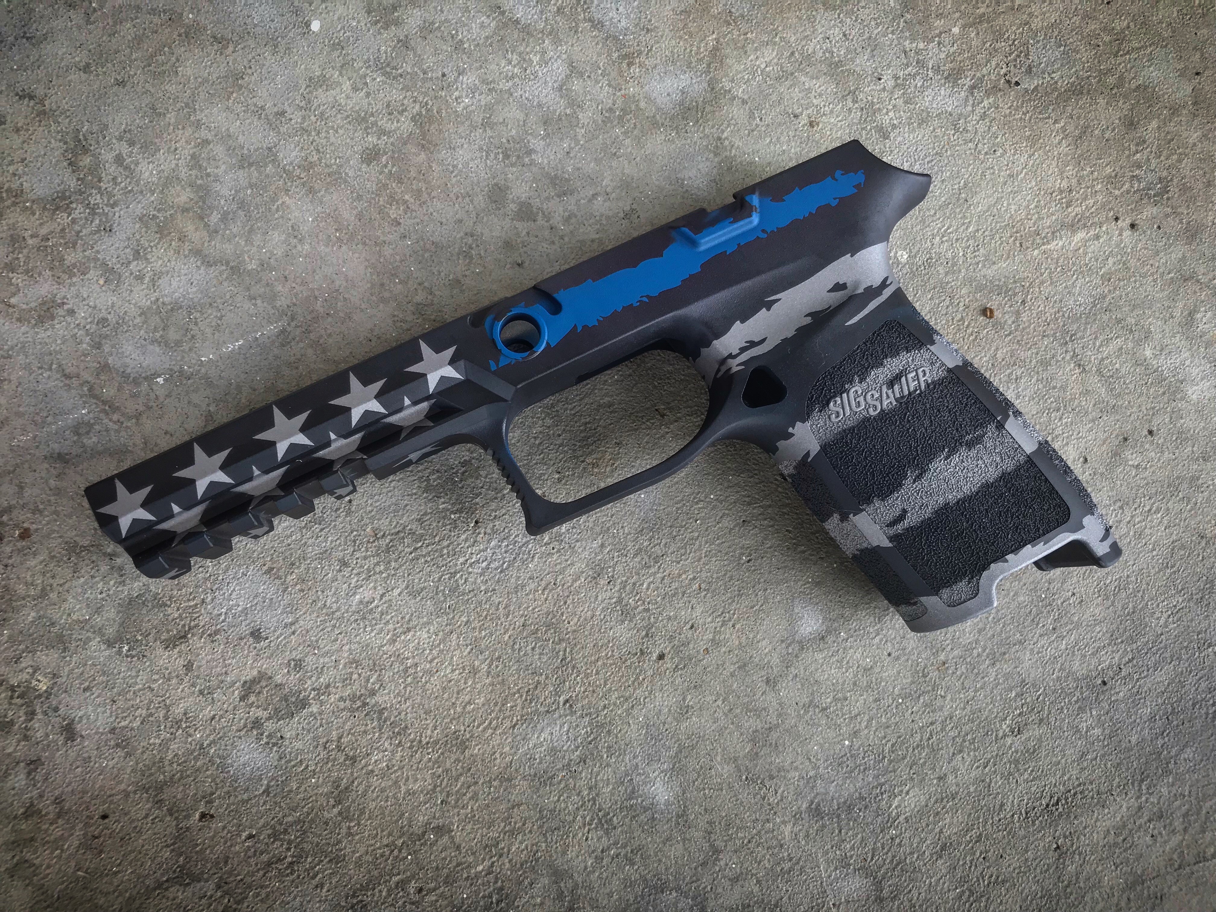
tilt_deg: -80.9
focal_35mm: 28
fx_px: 984
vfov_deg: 49.7
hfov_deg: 63.4
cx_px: 608
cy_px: 456
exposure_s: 1/120
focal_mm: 3.99
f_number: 1.8
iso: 20
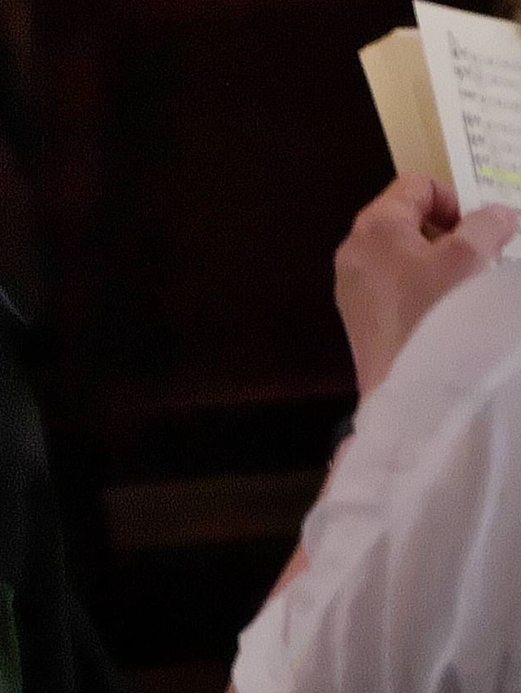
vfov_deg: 1.8
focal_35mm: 1109
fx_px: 22232
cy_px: -1019
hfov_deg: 1.3
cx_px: 663
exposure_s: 1/320
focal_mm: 100
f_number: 2.8
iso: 3200
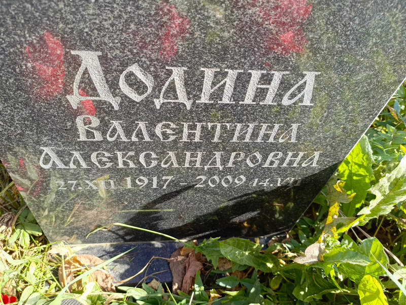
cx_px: 203
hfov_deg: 69.4
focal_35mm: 25
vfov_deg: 54.9
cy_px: 152
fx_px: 293
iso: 110
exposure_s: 1/182
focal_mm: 4.76
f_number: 1.69
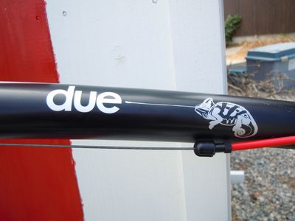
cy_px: 110
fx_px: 281
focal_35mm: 33
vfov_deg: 42.9
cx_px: 148
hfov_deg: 55.4
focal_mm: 5.9
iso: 100
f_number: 4
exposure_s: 1/200
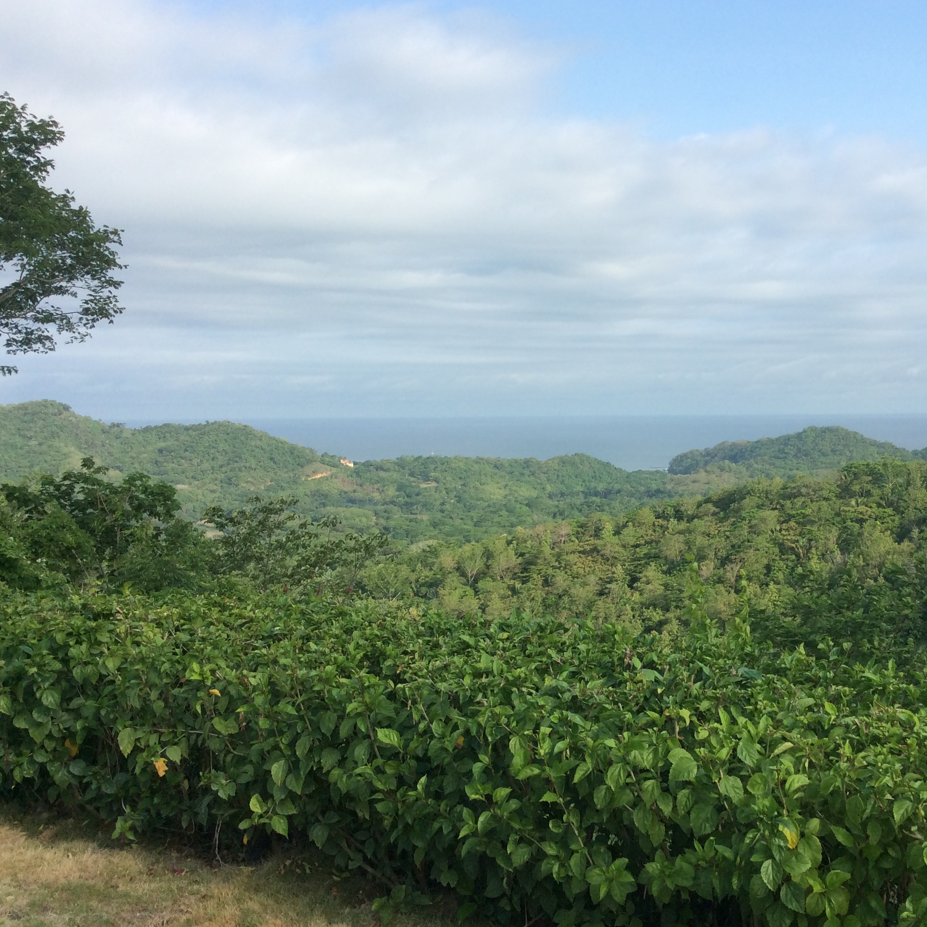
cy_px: 464
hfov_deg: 43.4
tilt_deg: -3.2
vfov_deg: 43.9
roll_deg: +2.0
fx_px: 1151
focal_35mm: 38
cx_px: 601
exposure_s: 1/969
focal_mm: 3.3
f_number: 2.4
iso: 32
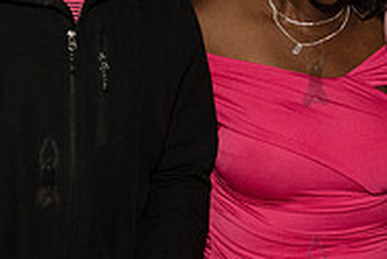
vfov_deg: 13.7
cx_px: 283
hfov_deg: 20.3
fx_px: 1076
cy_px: 116
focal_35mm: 100
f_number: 4.5
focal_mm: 24
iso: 4000
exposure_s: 1/200
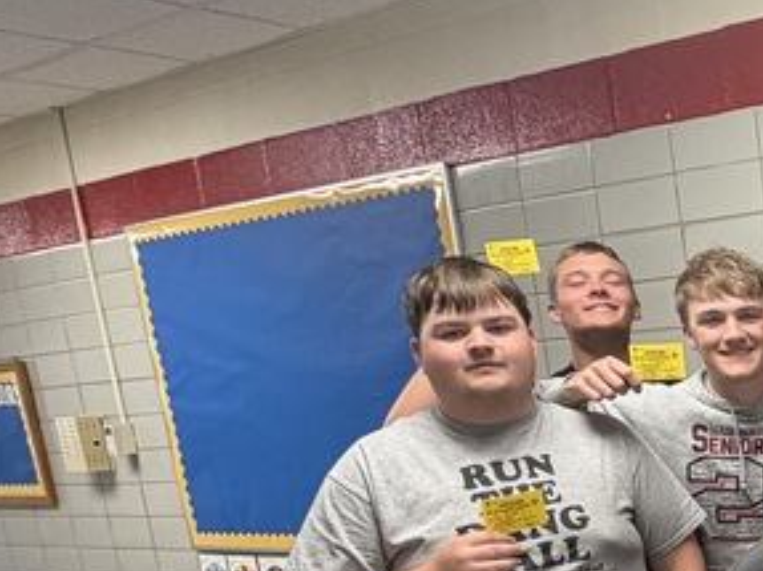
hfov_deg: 27.2
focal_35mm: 50
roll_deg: +4.3
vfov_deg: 27.9
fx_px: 1102
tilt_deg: -9.7
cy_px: 521
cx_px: 1133
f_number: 2.2
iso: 200
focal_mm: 2.22
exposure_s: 1/60
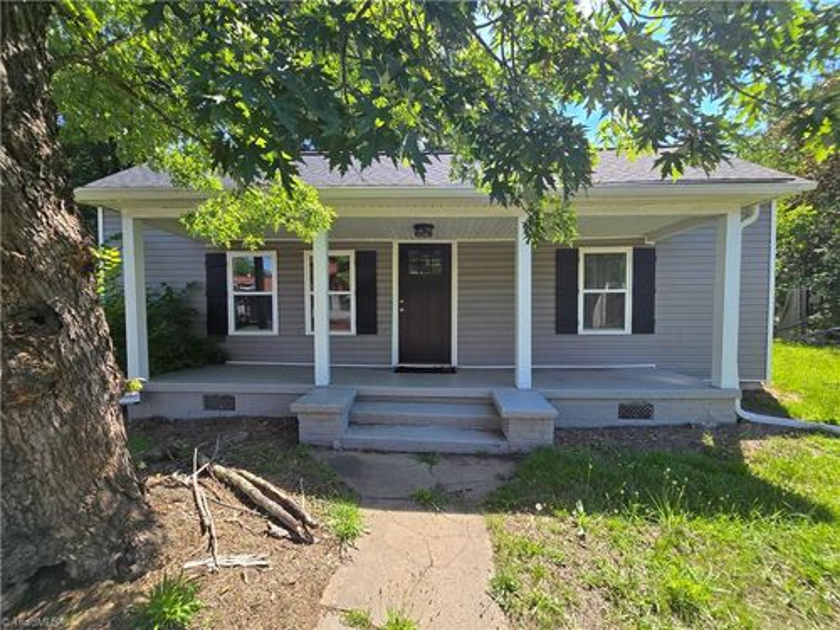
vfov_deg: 89.9
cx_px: 420
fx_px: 315
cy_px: 315
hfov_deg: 106.2
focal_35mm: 13
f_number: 2.2
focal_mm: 2.2
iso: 50
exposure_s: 1/820
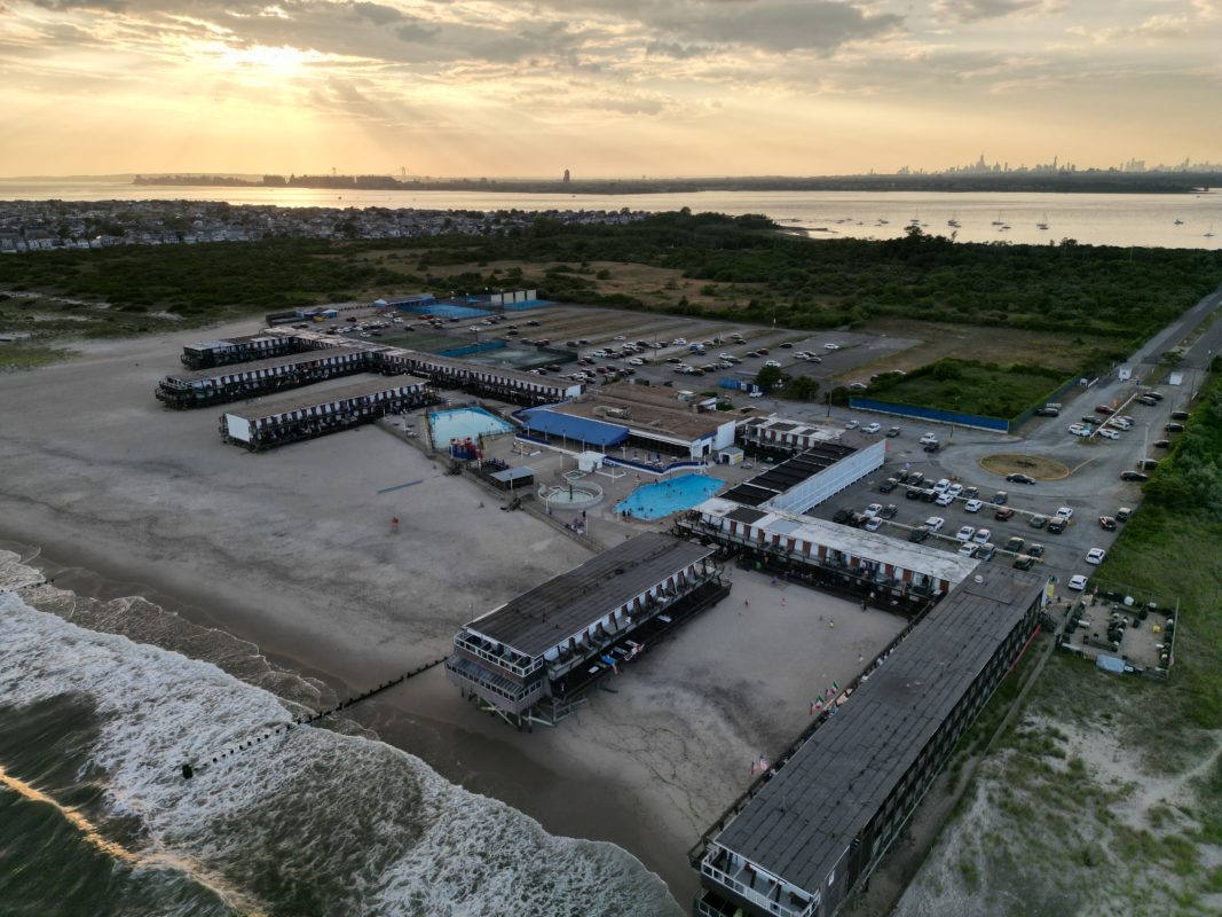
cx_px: 611
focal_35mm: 24
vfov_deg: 56.8
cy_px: 458
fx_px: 847
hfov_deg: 71.6
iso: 100
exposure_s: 1/1500
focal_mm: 6.72
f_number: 1.7
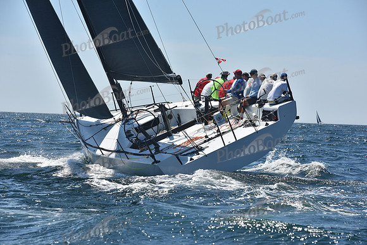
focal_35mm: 135
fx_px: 1377
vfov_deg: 10.2
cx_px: 184
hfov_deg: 15.2
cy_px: 122
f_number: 8
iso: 200
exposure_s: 1/1000
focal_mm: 135
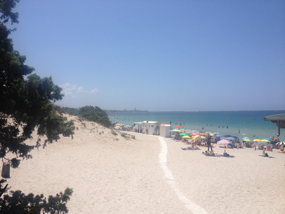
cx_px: 142
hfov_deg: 52.6
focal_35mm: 35
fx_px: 288
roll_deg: +1.1
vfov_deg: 40.7
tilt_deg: -1.5
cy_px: 107
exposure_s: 1/3690
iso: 50
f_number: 2.4
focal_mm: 4.28
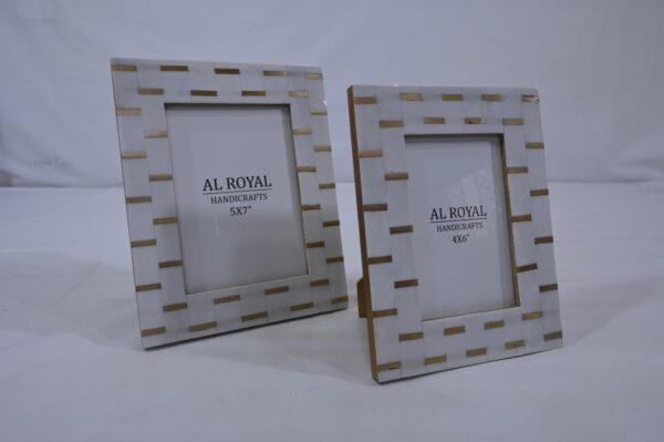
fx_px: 452
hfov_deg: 72.7
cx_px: 332
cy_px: 221
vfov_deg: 52.1
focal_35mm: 24
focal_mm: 24.5
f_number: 9
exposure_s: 1/125
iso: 500
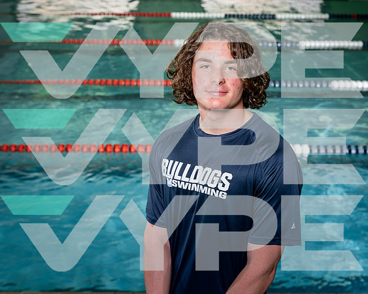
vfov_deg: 22.9
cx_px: 178
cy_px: 147
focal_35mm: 67
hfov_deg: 28.5
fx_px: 726
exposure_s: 1/250
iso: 400
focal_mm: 59
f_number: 5
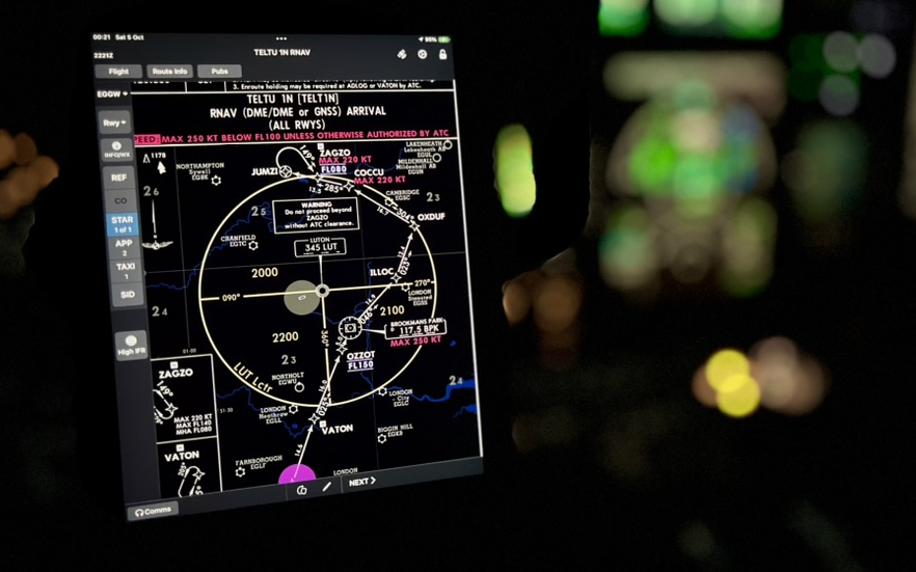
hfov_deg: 59.5
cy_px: 273
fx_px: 799
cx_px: 504
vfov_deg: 39.4
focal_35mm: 32
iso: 1000
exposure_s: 1/22
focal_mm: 5.1
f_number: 1.6
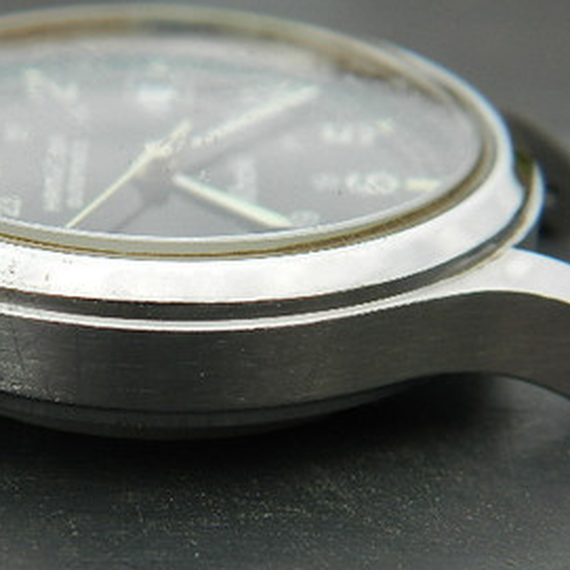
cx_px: 147
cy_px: 375
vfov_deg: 15.3
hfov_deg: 15.2
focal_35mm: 114
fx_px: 2124
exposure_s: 1/200
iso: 80
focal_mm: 12.6
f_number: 4
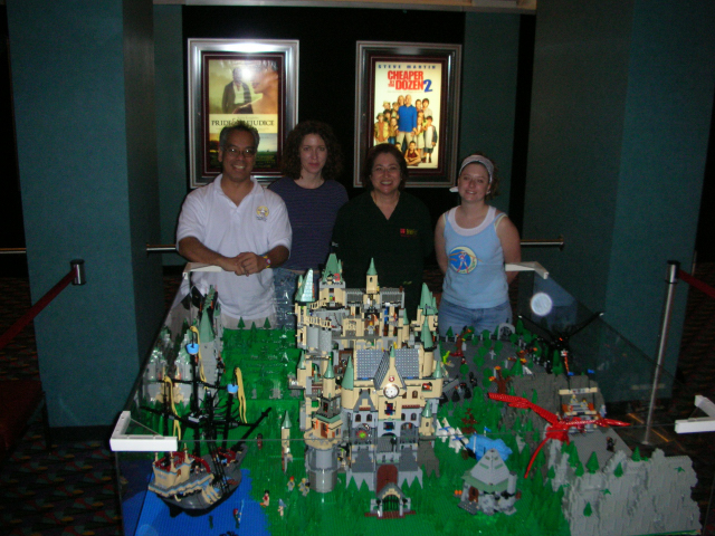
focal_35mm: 35
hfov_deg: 52.6
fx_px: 723
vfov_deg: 40.7
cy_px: 268
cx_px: 358
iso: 200
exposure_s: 1/60.1
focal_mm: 5.8
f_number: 3
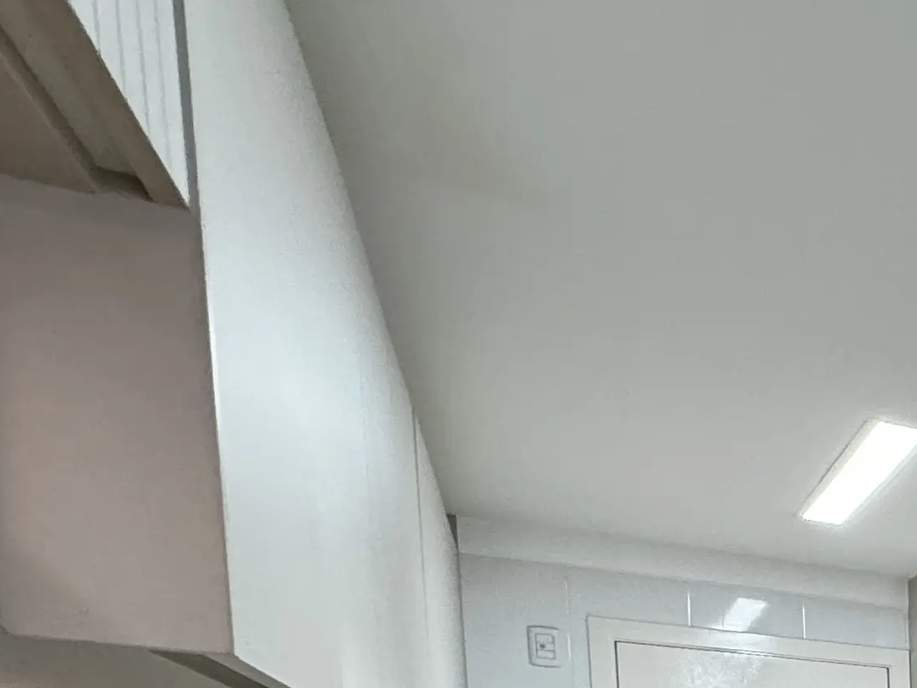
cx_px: 1567
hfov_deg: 23.5
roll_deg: -1.6
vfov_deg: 23.1
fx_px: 1351
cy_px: 1033
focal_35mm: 51
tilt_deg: -7.1
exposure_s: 1/120
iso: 250
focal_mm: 2.22
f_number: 2.2
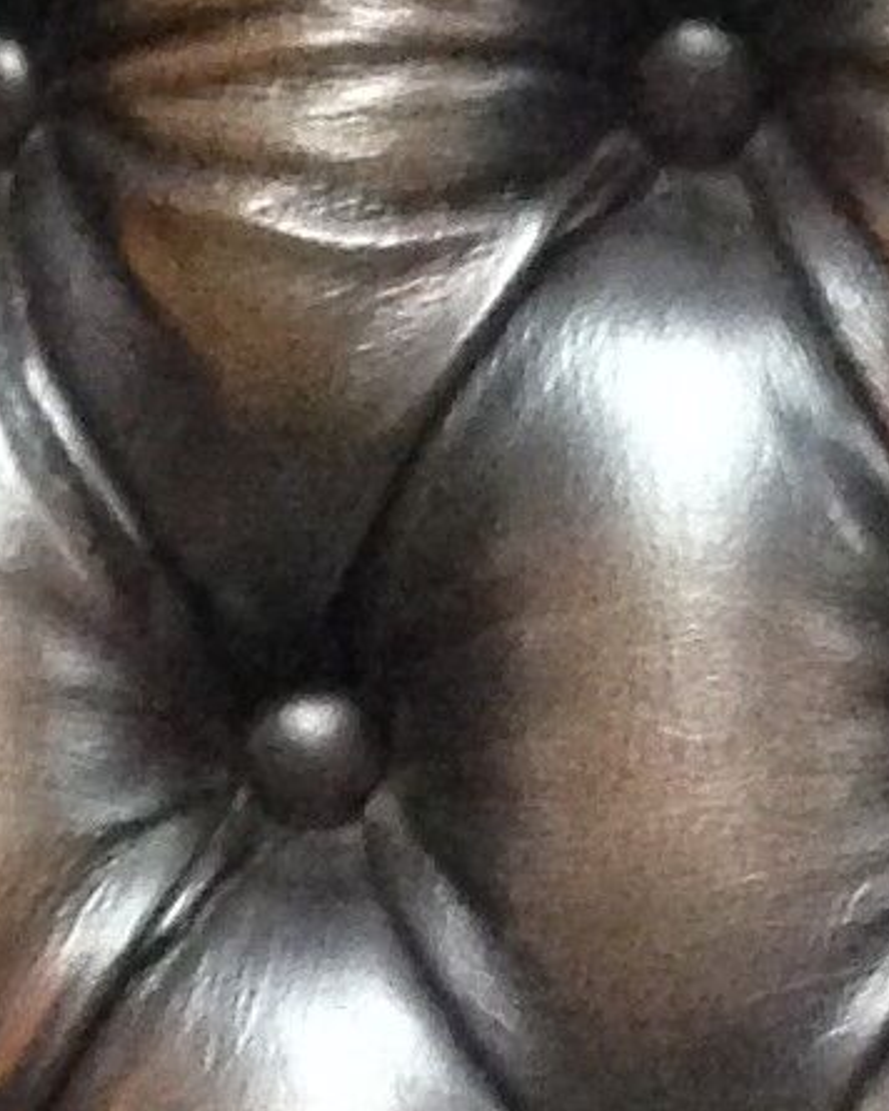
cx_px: 1202
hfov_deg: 6.5
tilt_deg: -14.5
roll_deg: -1.8
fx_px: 7762
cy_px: 1989
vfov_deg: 7.9
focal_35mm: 236
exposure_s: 1/15
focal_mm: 4.12
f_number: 2.4
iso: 500
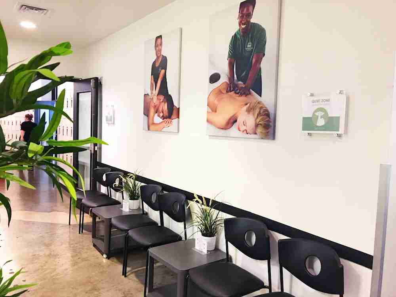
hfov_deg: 61.7
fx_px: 332
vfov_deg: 48.2
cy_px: 148
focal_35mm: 29
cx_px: 198
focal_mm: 4.15
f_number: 2.2
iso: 50
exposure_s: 1/4
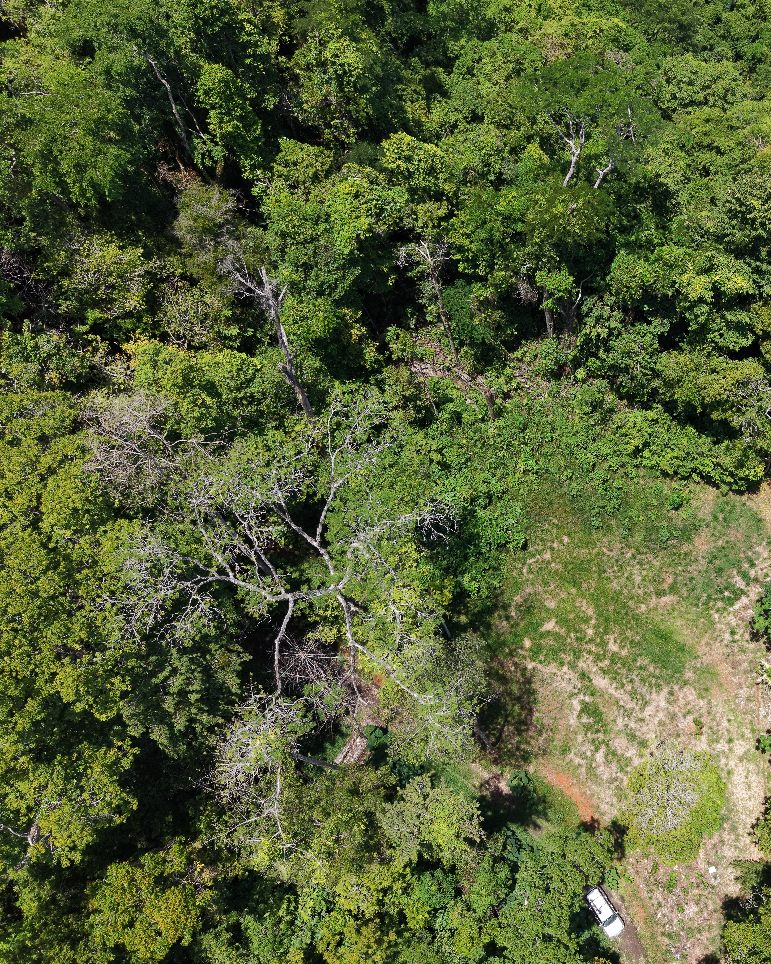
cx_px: 627
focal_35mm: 36
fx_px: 1027
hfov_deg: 39.4
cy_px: 458
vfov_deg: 50.3
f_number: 1.8
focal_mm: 8.67
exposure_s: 1/2000
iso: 100
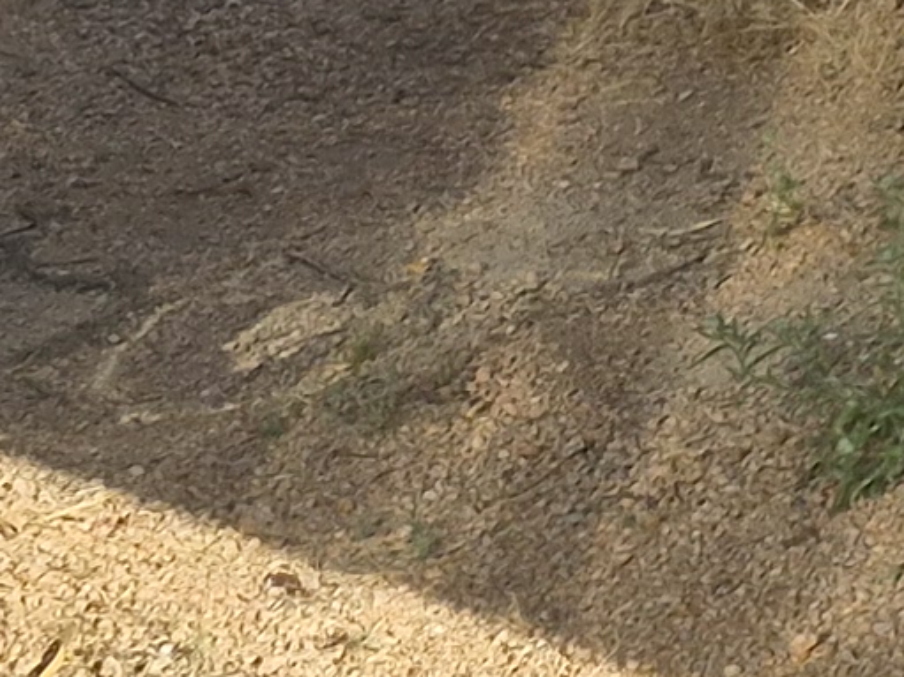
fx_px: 4700
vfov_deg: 7.3
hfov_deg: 8.6
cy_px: -1386
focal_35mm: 180
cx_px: 2972
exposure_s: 1/3624
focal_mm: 5.4
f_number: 1.8
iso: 80
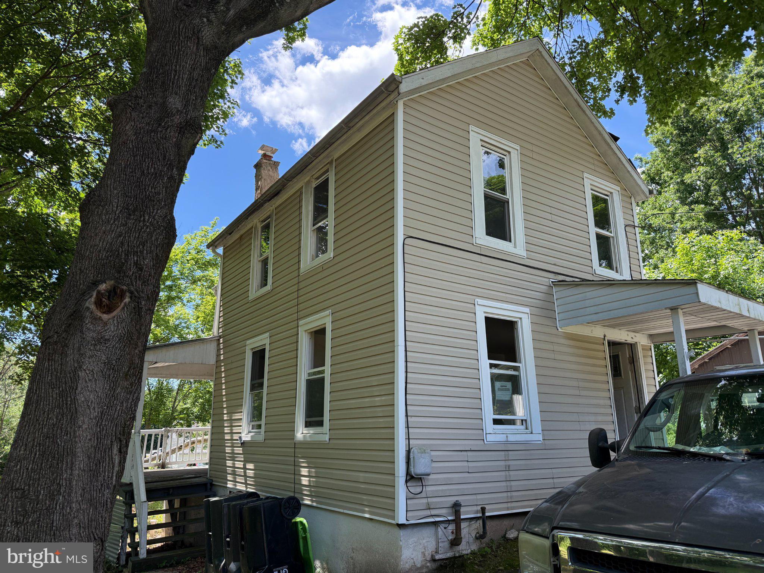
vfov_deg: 56.8
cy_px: 286
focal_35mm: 24
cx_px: 382
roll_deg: -0.2
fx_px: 530
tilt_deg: +16.6
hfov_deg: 71.6
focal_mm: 6.76
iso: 100
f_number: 1.78
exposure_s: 1/979
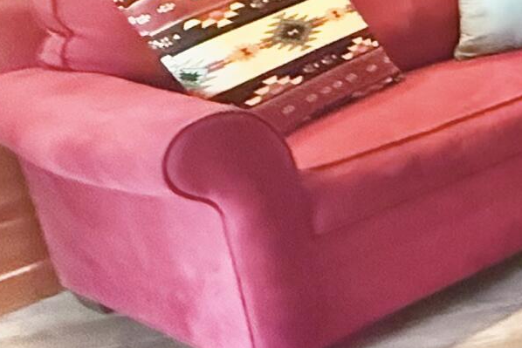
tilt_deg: -14.4
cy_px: -86
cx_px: 1283
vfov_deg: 17.7
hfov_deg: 14.8
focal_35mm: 73
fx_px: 1059
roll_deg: -0.7
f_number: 2.2
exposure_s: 1/60
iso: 1250
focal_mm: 2.22
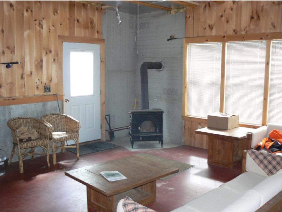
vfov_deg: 39.7
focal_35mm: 36
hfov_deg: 51.3
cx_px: 141
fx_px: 293
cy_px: 106
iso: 200
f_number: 2.8
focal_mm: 6
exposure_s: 1/30
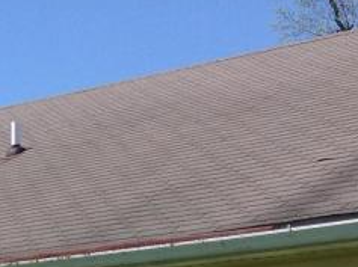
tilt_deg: -2.7
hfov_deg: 12.9
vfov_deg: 9.1
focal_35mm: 152
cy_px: 540
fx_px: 1570
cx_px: 26
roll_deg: -1.7
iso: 50
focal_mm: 4.28
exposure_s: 1/2016
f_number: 2.4
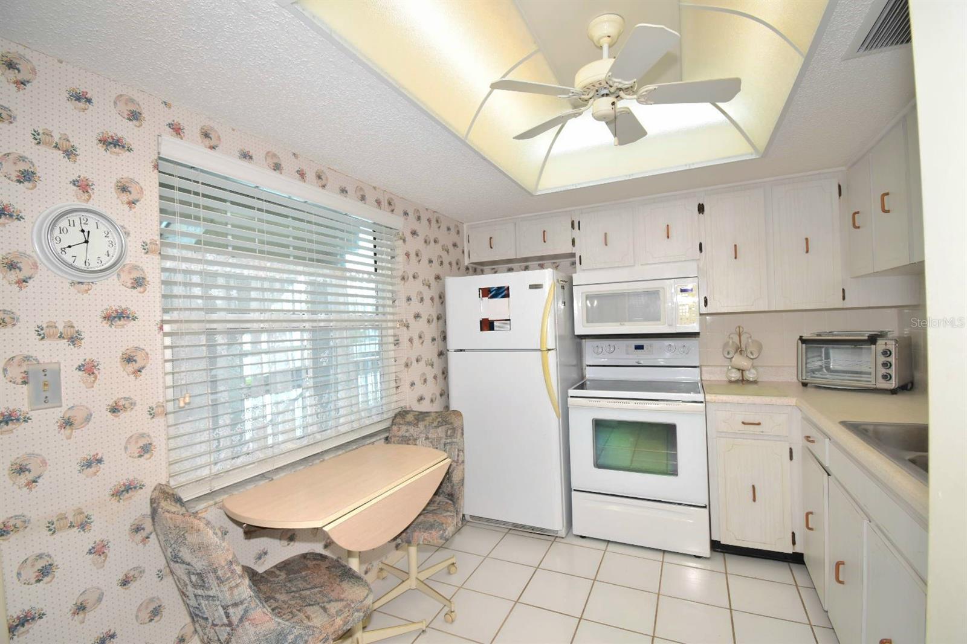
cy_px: 322
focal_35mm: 15
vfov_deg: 77.3
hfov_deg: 100.4
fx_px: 403
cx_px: 484
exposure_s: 1/125
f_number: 5.6
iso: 400
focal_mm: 10
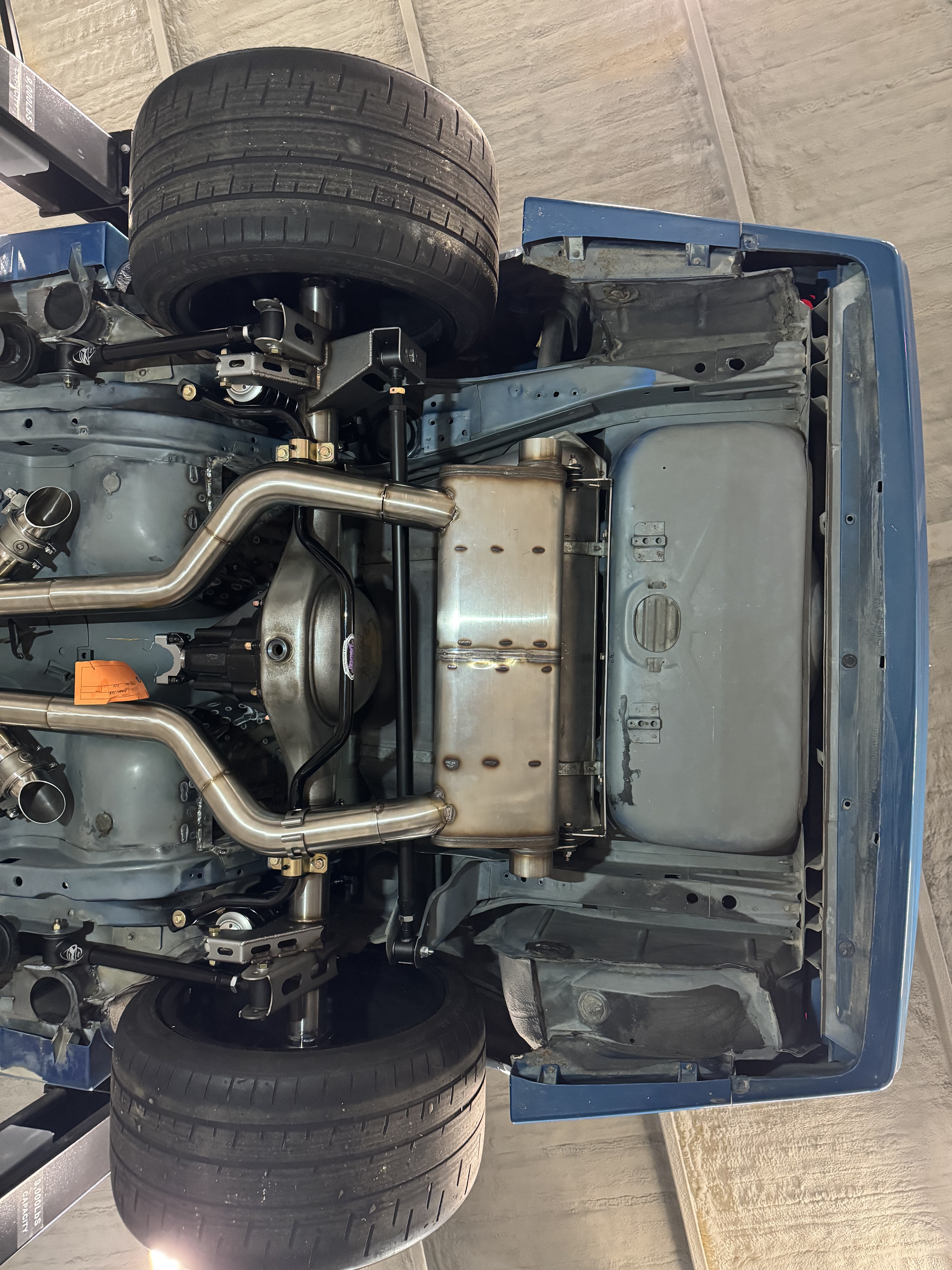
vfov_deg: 71.6
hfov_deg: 56.8
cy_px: 635
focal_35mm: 24
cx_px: 476
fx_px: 880
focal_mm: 6.76
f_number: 1.78
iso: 1000
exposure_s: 1/40
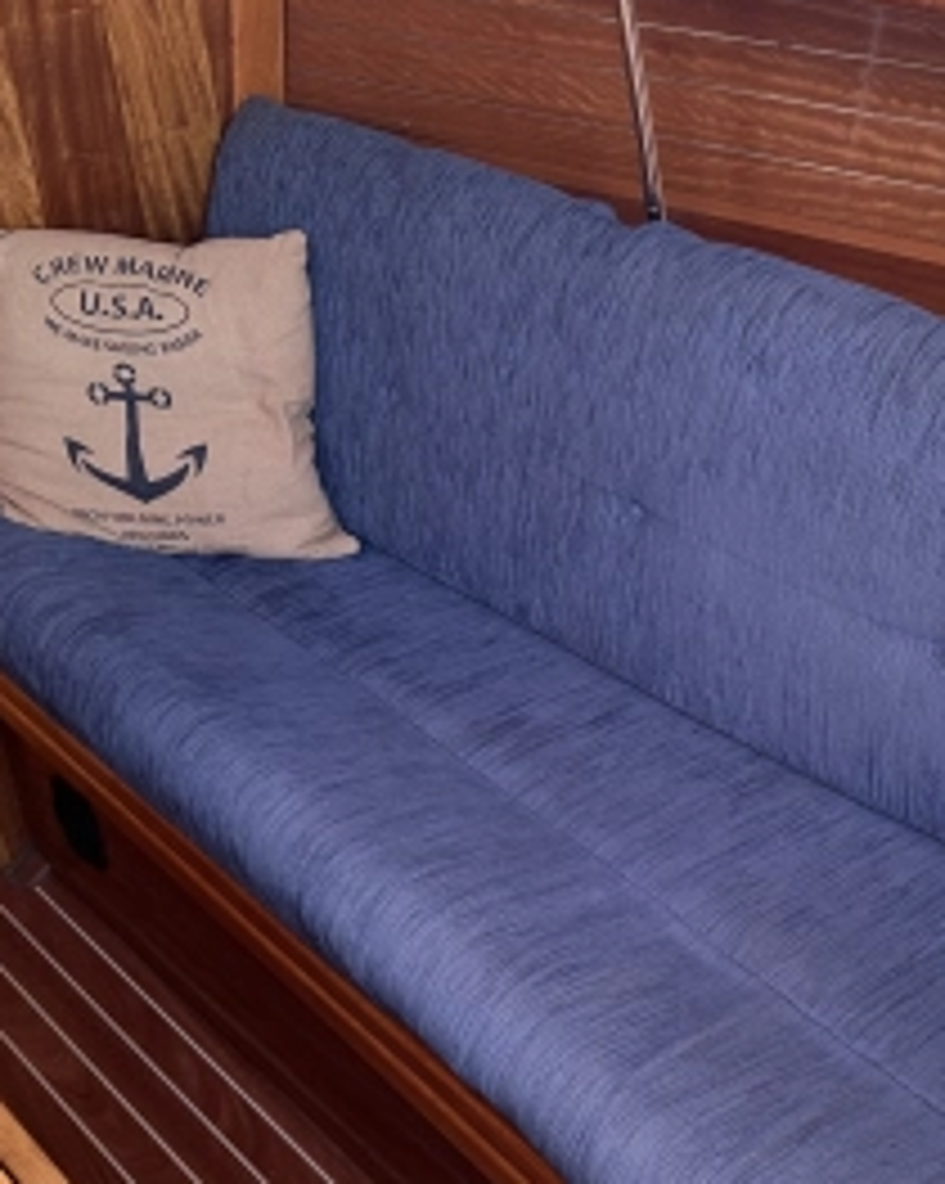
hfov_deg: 30.1
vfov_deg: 37.8
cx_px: 760
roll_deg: +0.3
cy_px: 745
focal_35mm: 49
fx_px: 1715
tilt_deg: -33.0
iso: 200
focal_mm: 6.86
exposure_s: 1/121
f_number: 1.78
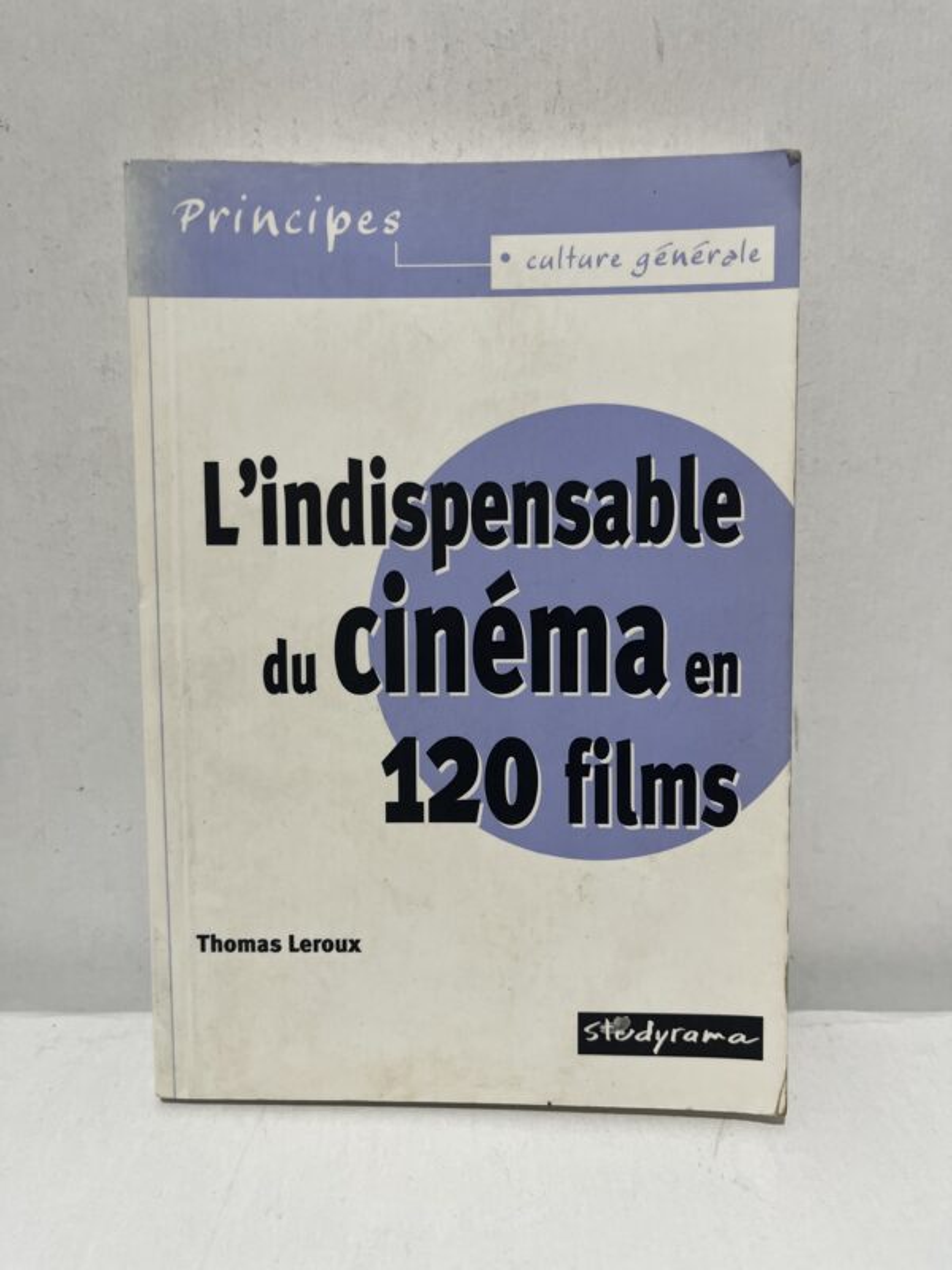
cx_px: 476
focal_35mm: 26
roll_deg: +0.7
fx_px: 953
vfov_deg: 67.3
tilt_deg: -14.2
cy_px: 635
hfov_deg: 53.1
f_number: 1.6
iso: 125
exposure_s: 1/100
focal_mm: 5.1
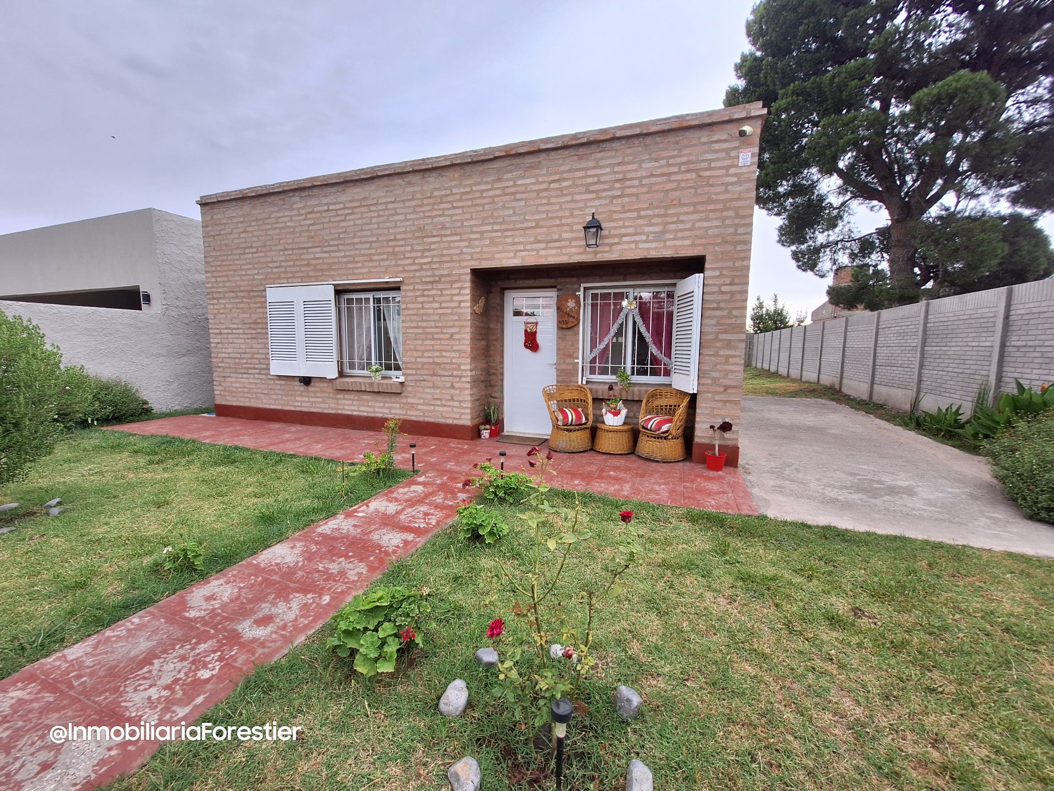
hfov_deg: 106.2
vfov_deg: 89.9
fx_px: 396
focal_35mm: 13
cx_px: 527
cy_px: 396
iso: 40
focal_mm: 1.74
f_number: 2.2
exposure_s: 1/180
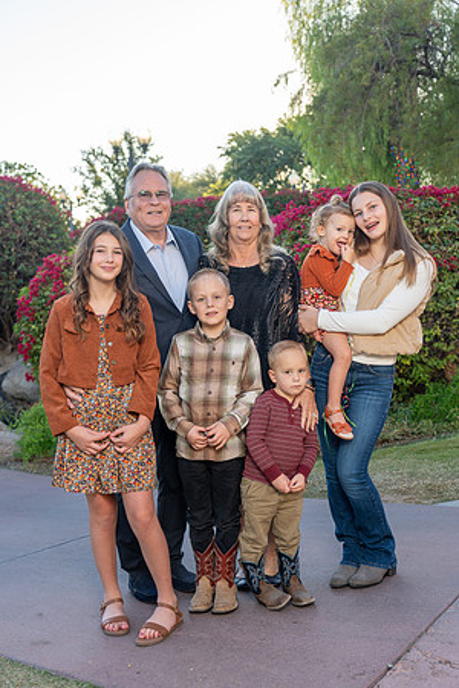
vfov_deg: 46.4
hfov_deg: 31.9
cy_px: 344
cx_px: 230
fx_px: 803
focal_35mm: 42
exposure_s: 1/200
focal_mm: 42
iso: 160
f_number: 4
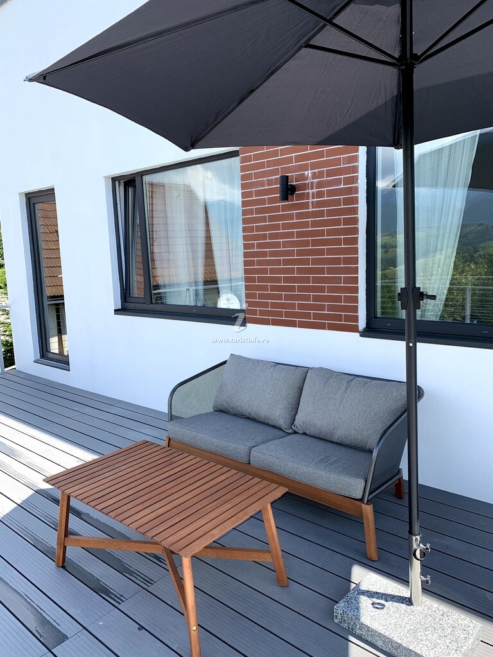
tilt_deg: -8.3
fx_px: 494
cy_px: 328
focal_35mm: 26
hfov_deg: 53.1
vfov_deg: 67.3
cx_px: 246
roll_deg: +2.3
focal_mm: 4.25
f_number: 1.8
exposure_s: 1/796
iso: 25
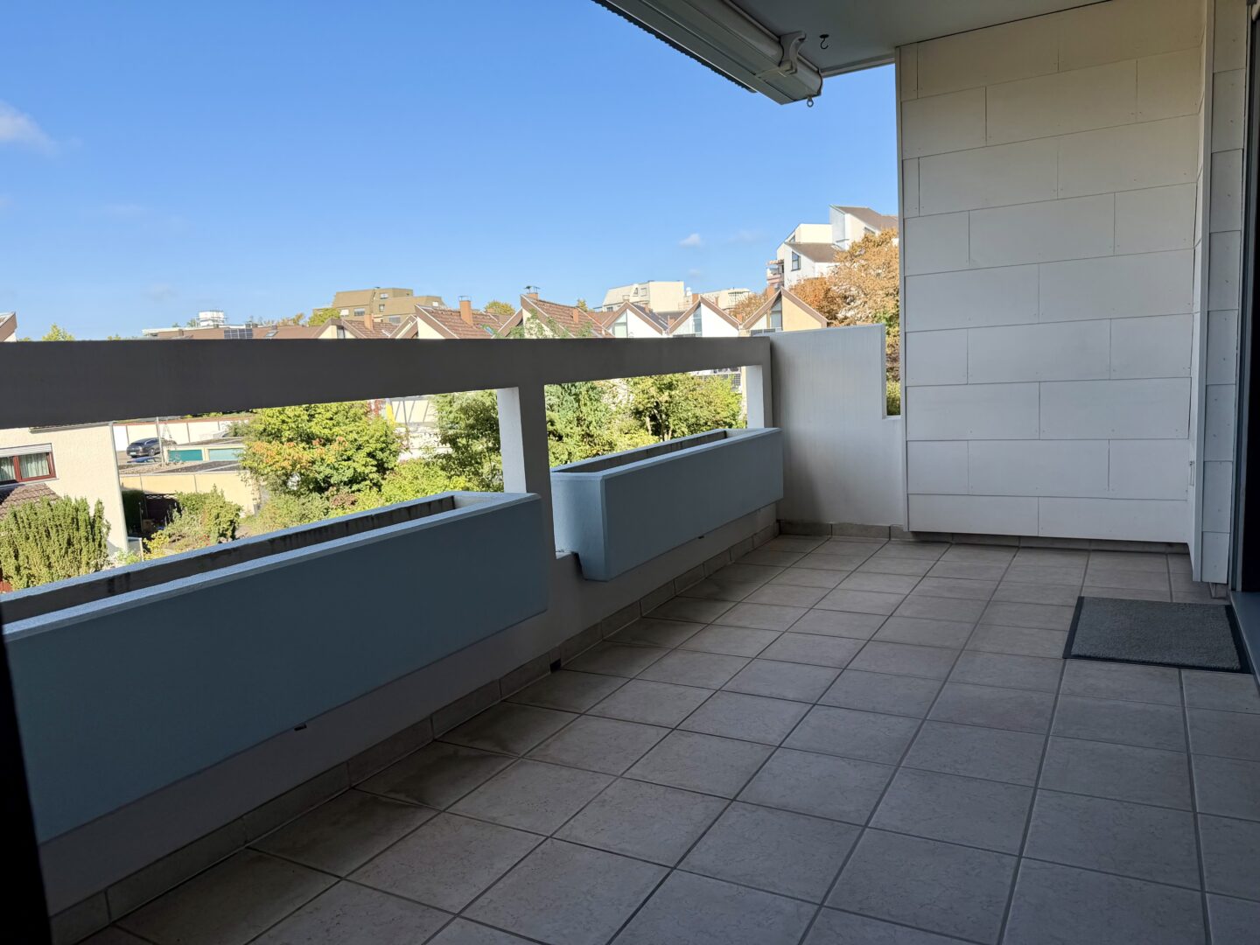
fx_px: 874
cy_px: 472
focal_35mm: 24
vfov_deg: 56.8
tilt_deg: -8.0
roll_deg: +3.3
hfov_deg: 71.6
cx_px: 630
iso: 80
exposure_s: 1/2703
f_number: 1.78
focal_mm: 6.76
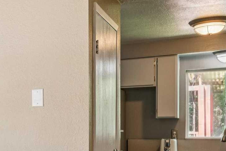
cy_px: 130
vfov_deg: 19.9
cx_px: -112
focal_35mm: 67
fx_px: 423
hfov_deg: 23.8
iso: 400
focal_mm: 15.8
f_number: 13
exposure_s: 1/8
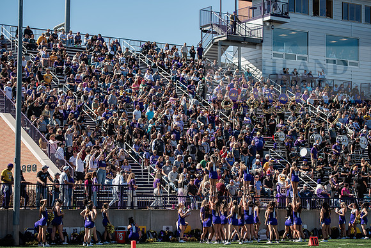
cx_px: 186
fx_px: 928
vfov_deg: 15.2
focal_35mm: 90
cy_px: 124
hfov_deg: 22.6
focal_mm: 90
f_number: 3.5
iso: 100
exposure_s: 1/800
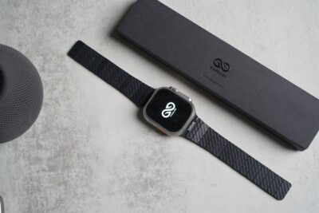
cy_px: 106
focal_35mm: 51
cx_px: 160
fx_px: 452
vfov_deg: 26.5
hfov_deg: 38.9
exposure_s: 1/160
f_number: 4
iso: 1600
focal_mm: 51
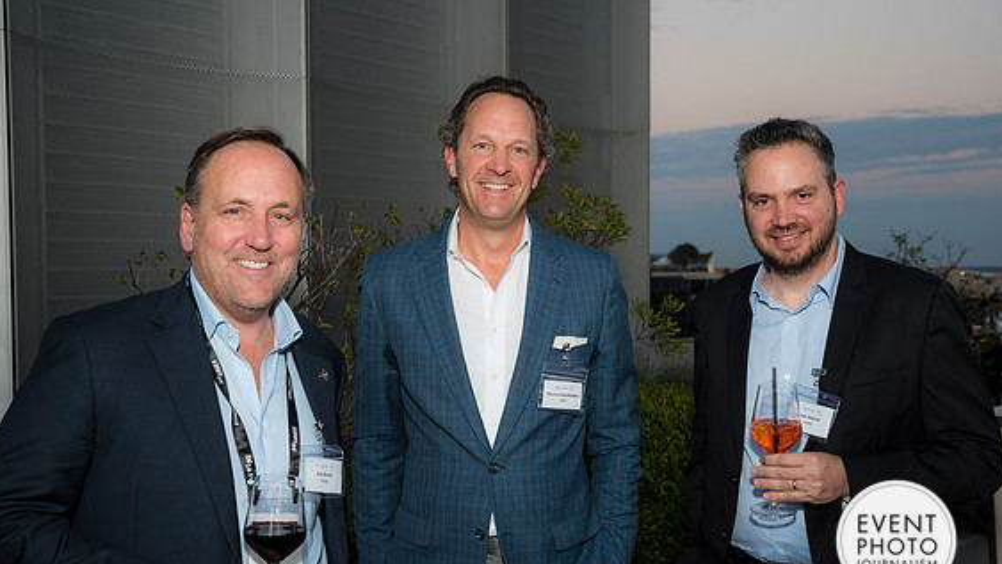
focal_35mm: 41
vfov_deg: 29.0
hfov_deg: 49.4
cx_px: 500
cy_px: 314
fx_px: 1090
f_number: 5.6
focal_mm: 38
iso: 800
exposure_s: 1/125
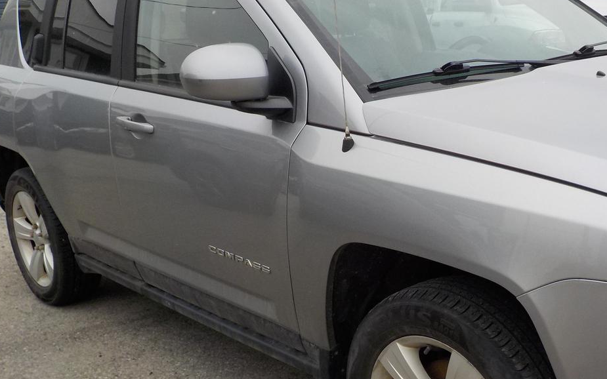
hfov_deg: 44.8
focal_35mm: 44
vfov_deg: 29.1
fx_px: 728
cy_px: 236
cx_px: 390
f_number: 3.3
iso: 125
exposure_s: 1/160
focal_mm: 4.1
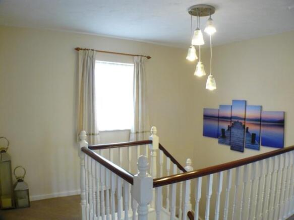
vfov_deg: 39.6
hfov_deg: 51.4
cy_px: 110
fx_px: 306
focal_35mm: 36
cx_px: 147
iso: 200
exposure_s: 1/25
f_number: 2.8
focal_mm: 6
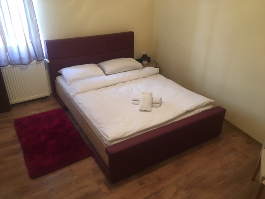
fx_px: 222
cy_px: 100
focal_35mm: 29
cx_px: 132
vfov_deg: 48.2
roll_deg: -1.2
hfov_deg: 61.7
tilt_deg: -28.4
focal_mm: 4.15
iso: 200
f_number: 2.2
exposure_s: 1/33
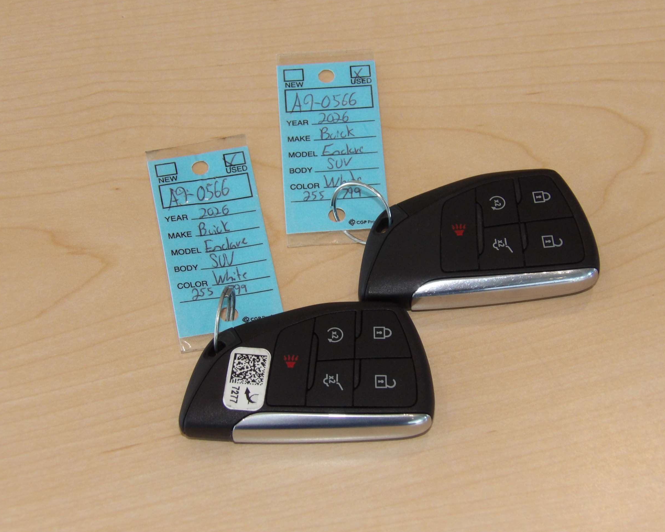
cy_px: 266
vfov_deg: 17.3
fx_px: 1752
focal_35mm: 89
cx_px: 355
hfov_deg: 21.5
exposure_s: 1/96
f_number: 4.1
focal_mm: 15.3
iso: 200
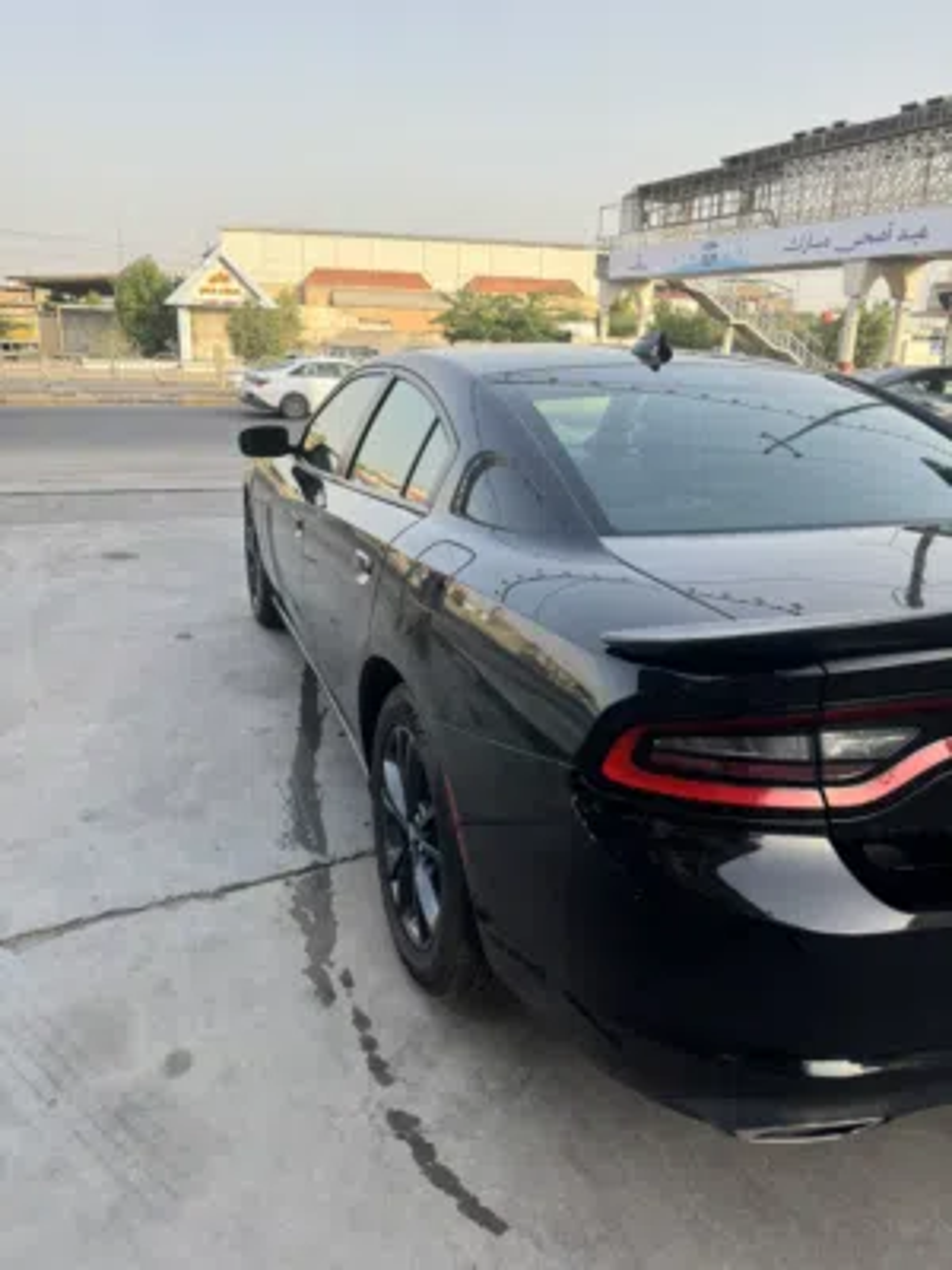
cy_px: 635
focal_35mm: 24
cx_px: 476
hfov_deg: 56.8
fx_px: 880
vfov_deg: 71.6
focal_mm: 6.76
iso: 80
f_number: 1.78
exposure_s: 1/1131
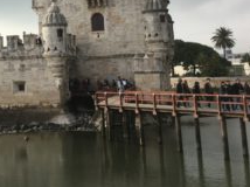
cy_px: 15
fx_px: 440
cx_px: 14
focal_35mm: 61
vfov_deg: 23.3
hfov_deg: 30.0
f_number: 2.2
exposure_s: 1/1148
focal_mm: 4.15
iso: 25
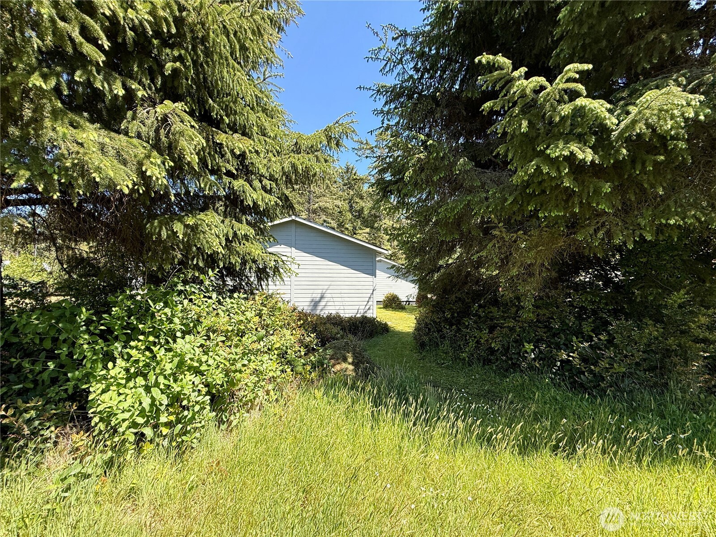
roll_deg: -0.8
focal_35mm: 14
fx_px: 290
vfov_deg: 85.7
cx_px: 358
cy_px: 268
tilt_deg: +3.2
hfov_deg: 102.1
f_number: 2.2
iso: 50
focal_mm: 2.22
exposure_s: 1/506
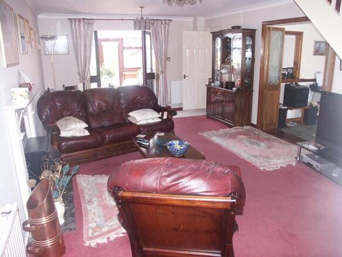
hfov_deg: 63.5
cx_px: 171
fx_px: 277
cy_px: 128
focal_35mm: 28
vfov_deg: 49.7
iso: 200
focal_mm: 7.33
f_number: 2.8
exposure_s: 1/45
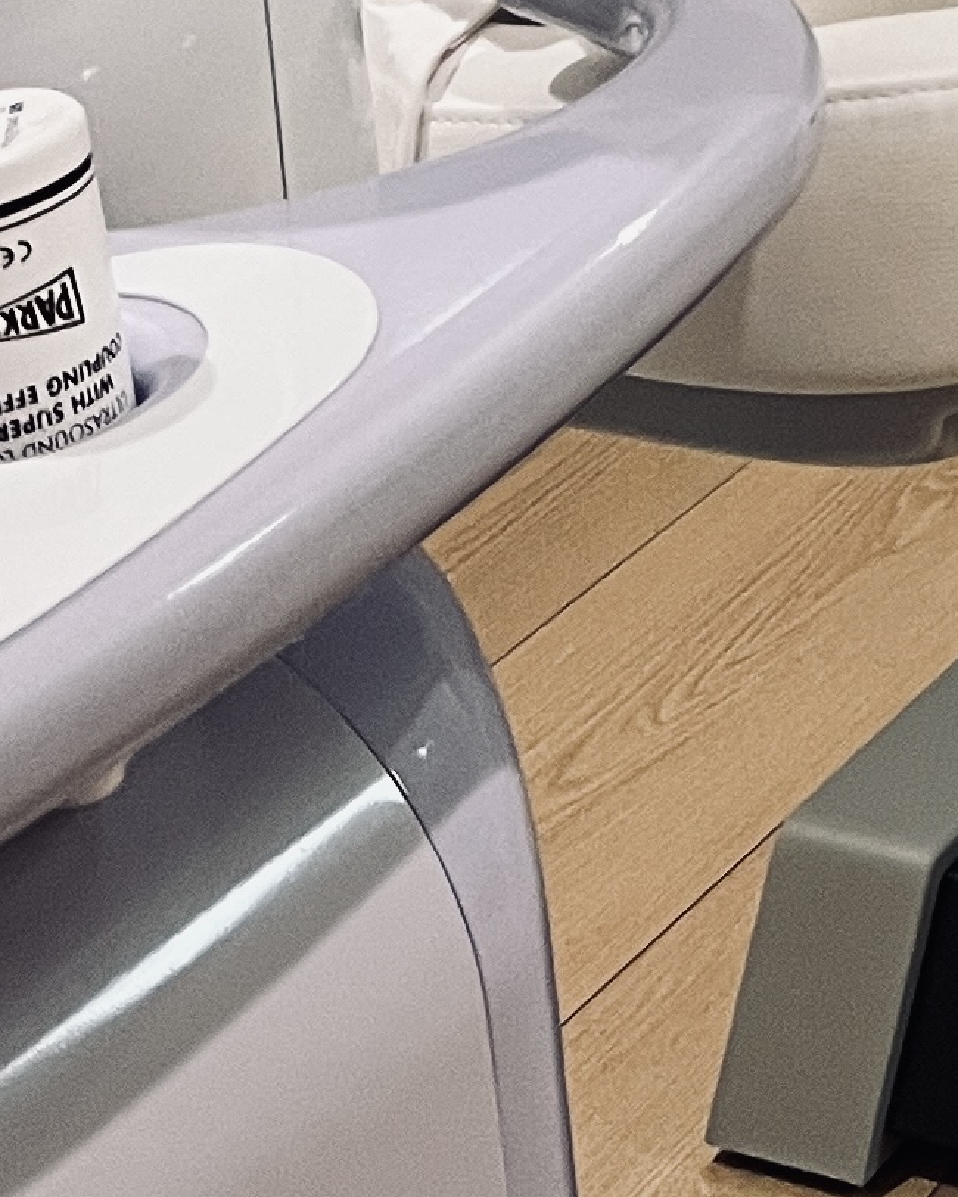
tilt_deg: -10.2
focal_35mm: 126
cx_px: 2085
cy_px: -1176
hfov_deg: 10.9
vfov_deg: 13.2
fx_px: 4464
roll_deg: +2.2
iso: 160
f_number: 1.5
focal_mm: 5.7
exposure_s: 1/60
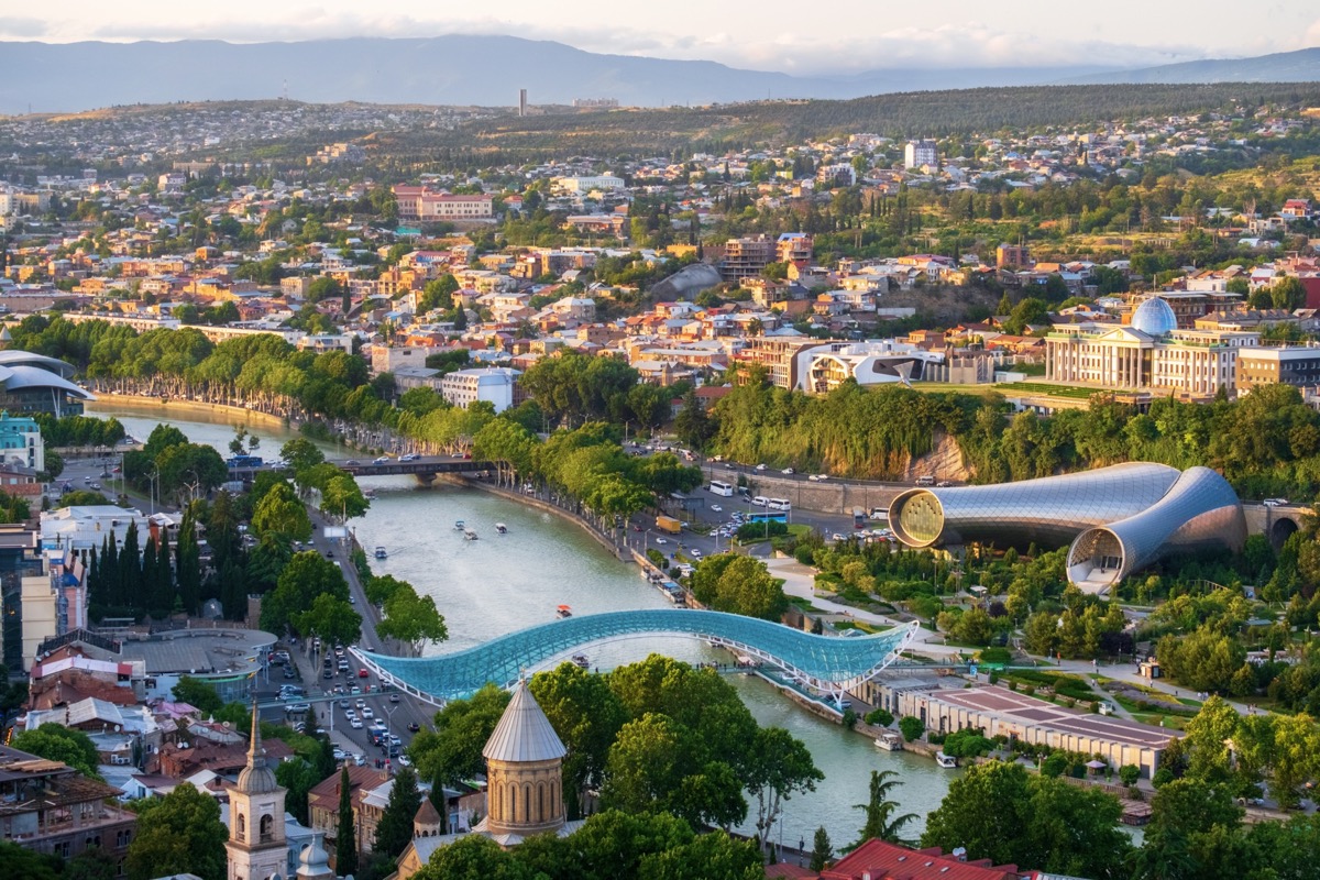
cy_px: 440
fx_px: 2750
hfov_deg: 27.0
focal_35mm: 75
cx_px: 660
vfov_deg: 18.2
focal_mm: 50
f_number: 8
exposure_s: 1/125
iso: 640
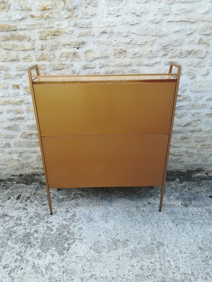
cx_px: 106
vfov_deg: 67.3
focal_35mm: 26
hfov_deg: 53.1
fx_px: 212
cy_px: 141
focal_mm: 3.83
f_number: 2.2
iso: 80
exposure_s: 1/100
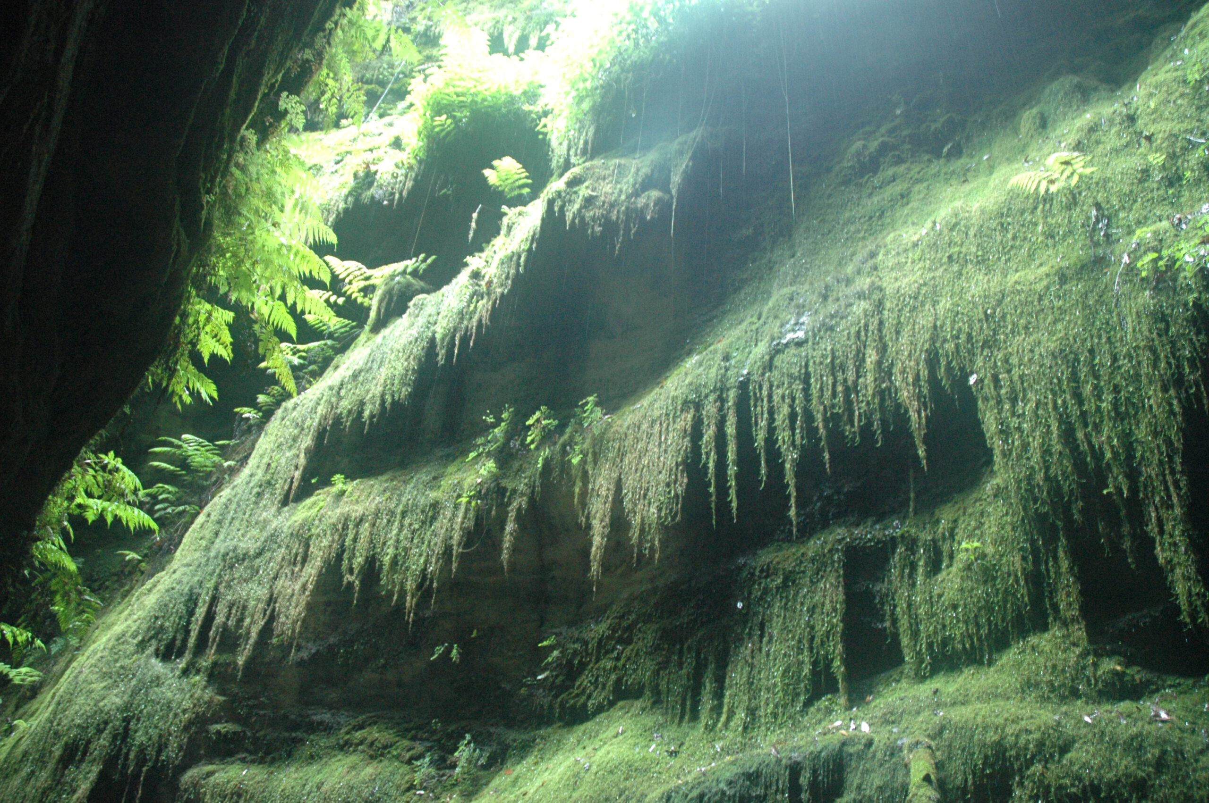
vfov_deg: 47.8
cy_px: 402
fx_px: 906
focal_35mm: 27
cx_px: 604
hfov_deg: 67.4
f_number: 3.5
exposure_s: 1/13
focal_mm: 18
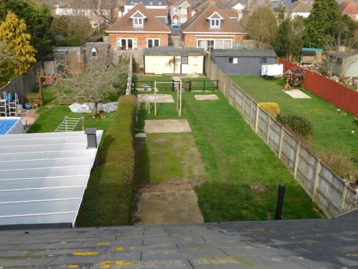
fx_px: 372
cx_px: 179
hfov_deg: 51.4
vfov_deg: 39.6
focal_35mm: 36
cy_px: 134
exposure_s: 1/640
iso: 125
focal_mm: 6.3
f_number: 3.5
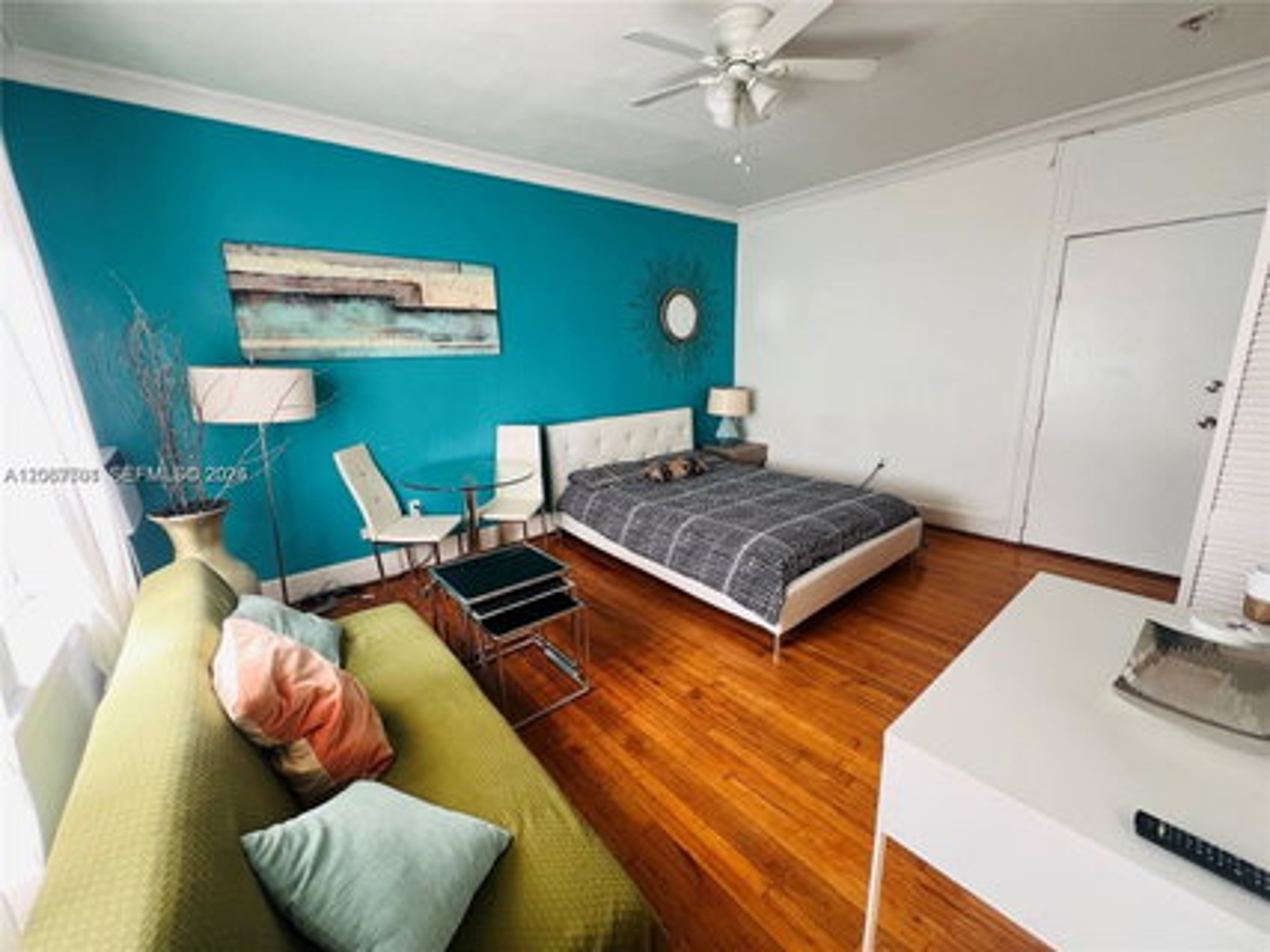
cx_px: 635
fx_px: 477
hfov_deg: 106.2
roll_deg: +1.7
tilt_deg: -13.7
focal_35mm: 13
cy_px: 476
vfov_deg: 89.9
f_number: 1.8
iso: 200
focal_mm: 1.57
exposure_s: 1/99
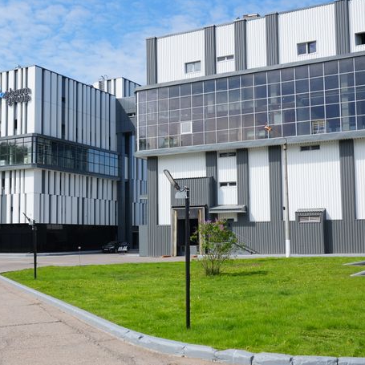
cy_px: 185
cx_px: 134
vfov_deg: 36.1
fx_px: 561
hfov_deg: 35.8
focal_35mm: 47
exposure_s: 1/1000
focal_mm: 36
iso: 320
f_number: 7.1
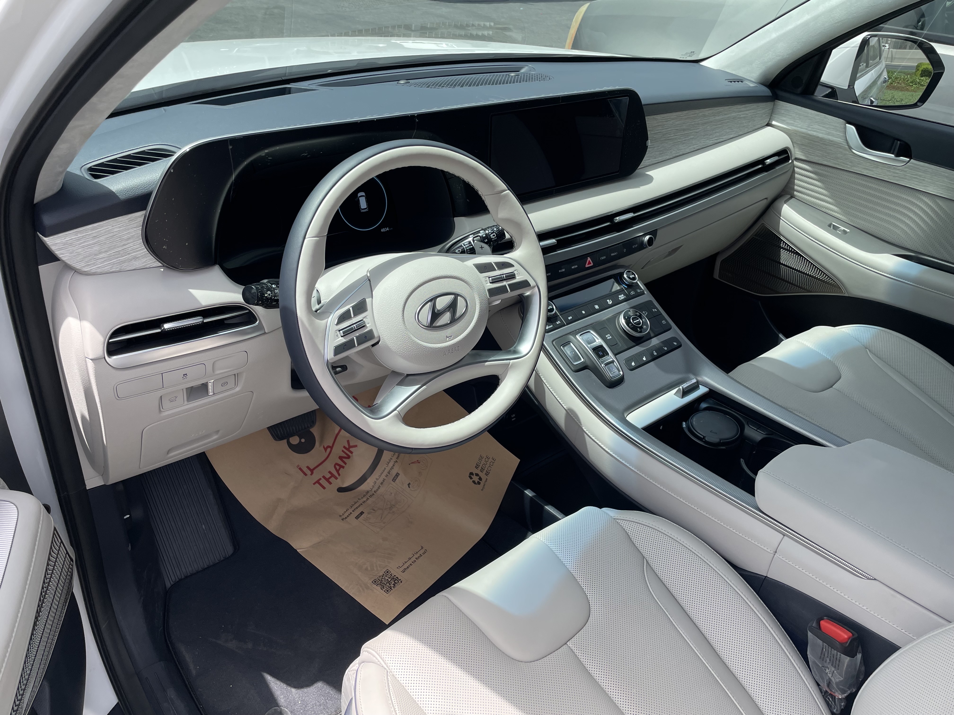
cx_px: 477
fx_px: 717
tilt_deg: -32.2
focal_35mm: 26
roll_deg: -3.4
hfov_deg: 67.3
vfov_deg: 53.1
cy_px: 358
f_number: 1.6
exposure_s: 1/682
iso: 32
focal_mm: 4.2
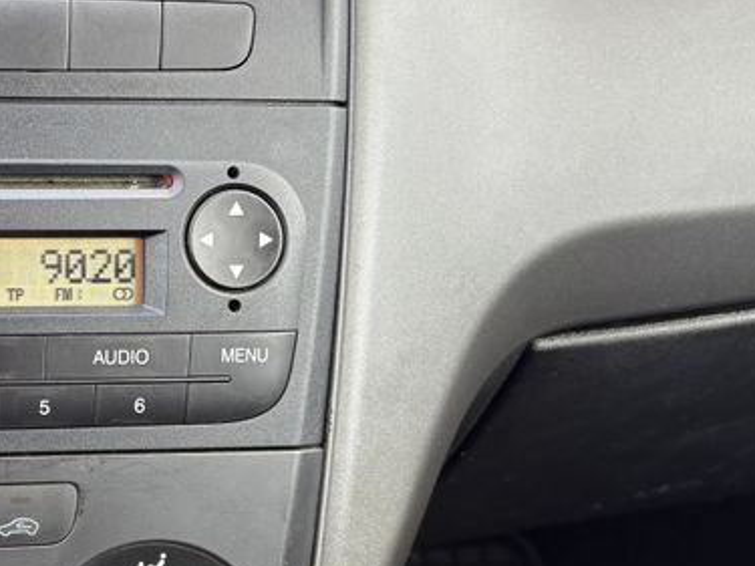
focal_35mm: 71
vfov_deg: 20.7
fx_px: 1548
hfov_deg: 26.0
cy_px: 304
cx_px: -6
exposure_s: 1/121
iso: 40
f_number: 1.6
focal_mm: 5.96
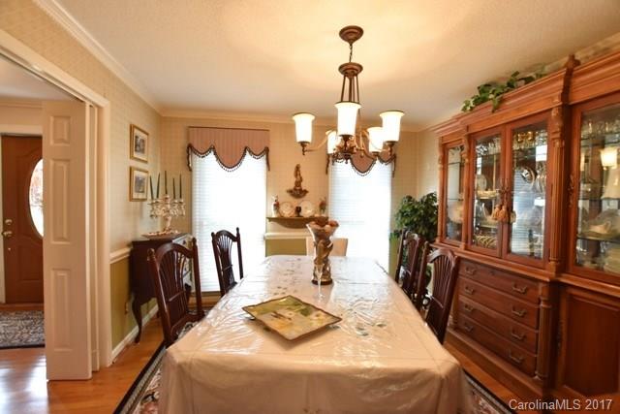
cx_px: 310
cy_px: 207
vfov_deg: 77.4
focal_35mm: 15
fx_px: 258
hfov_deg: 100.4
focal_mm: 10
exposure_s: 1/15
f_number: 5
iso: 640
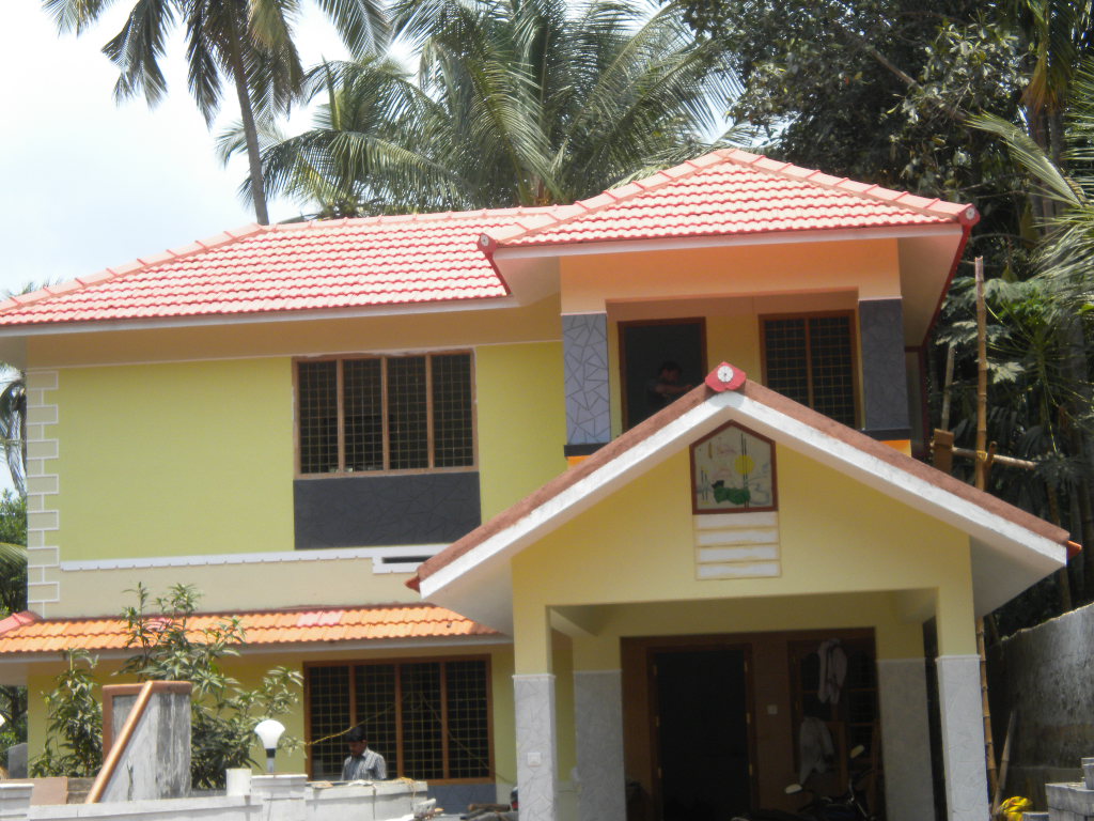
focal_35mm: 68
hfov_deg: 28.6
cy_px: 410
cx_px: 547
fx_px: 2149
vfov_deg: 21.6
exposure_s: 1/242
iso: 113
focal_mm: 12.3
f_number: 6.5
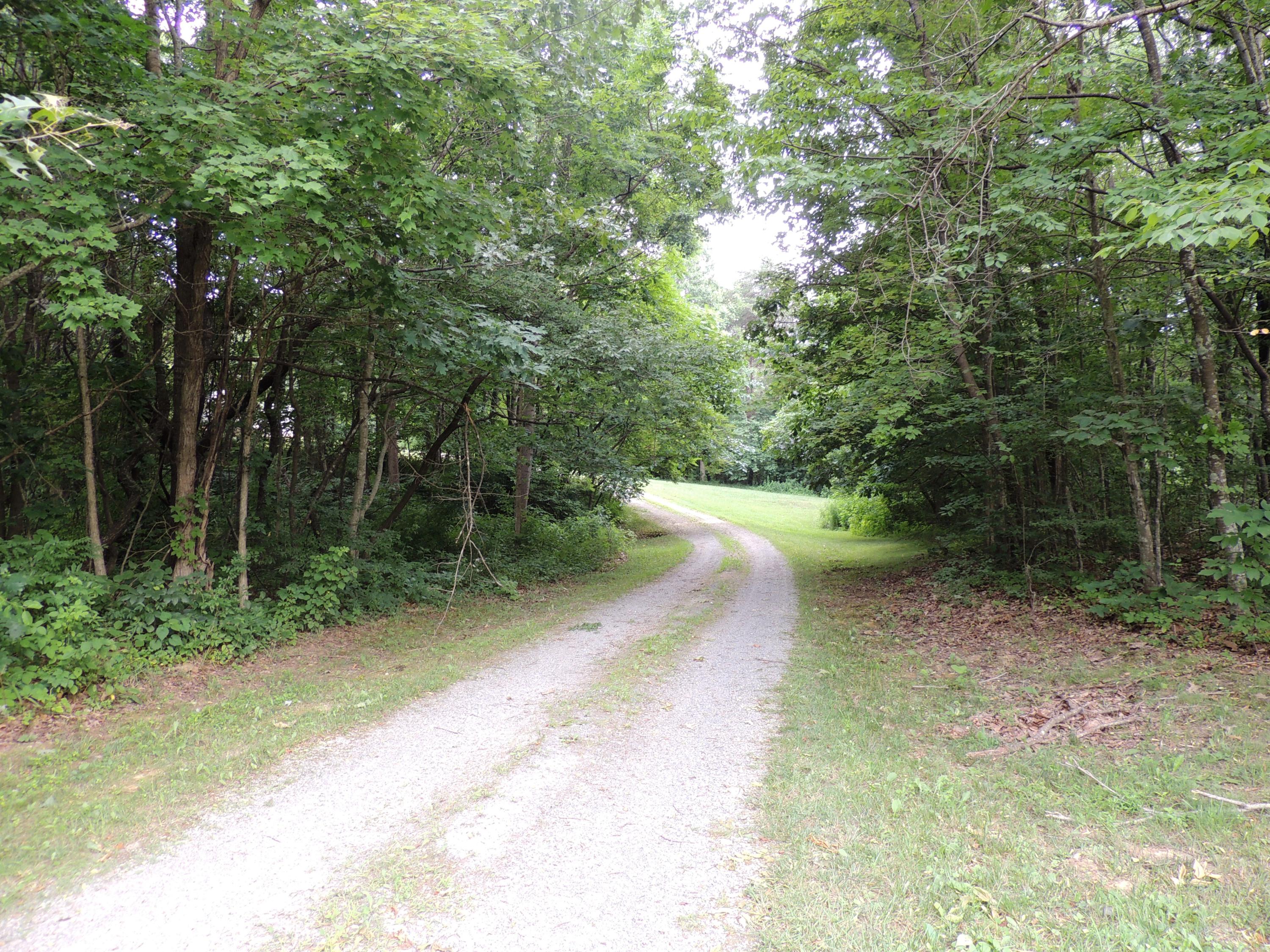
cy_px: 476
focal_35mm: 24
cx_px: 635
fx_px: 881
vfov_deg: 56.8
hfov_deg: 71.6
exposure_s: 1/40
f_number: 3
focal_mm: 4.3
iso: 100
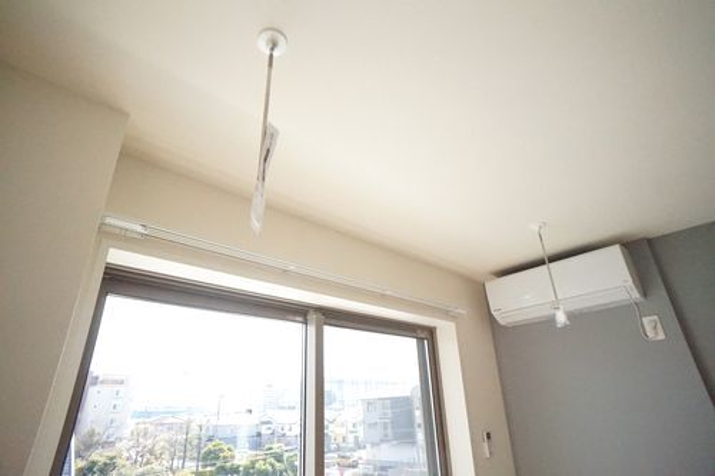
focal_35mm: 24
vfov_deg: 53.1
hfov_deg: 73.8
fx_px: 476
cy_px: 238
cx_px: 358
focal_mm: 16
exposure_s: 1/1250
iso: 10000
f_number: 9
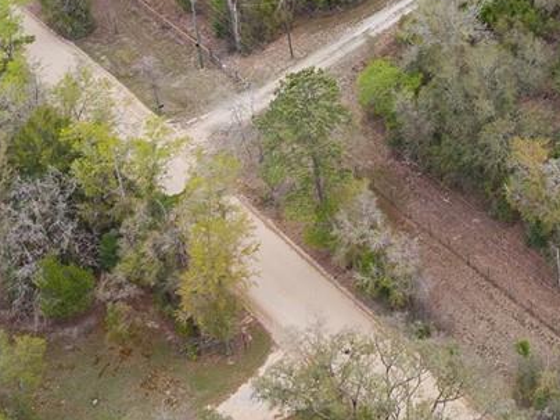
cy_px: -299
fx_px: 1537
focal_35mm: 95
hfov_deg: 18.3
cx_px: 840
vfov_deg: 14.1
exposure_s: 1/640
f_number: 1.8
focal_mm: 8.67
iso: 290
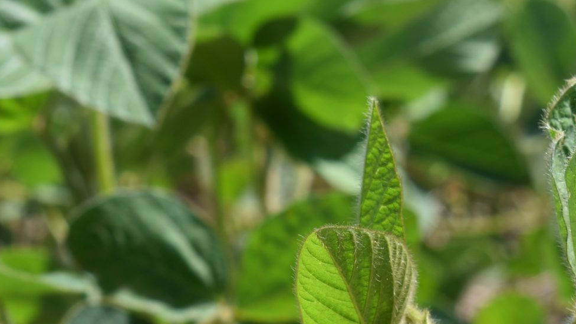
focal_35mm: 181
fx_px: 2766
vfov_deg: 6.7
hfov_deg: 11.9
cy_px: 211
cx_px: 298
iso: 200
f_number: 9
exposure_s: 1/320
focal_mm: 55
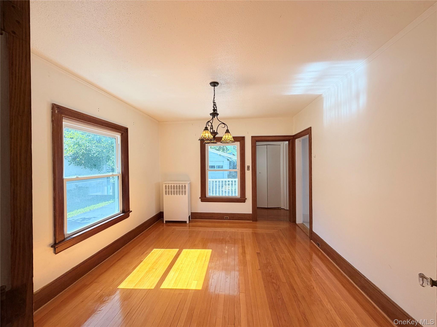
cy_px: 164
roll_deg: +0.8
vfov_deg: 85.7
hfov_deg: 102.1
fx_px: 177
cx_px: 218
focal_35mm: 14
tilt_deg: +0.4
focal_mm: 2.22
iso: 50
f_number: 2.2
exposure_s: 1/122
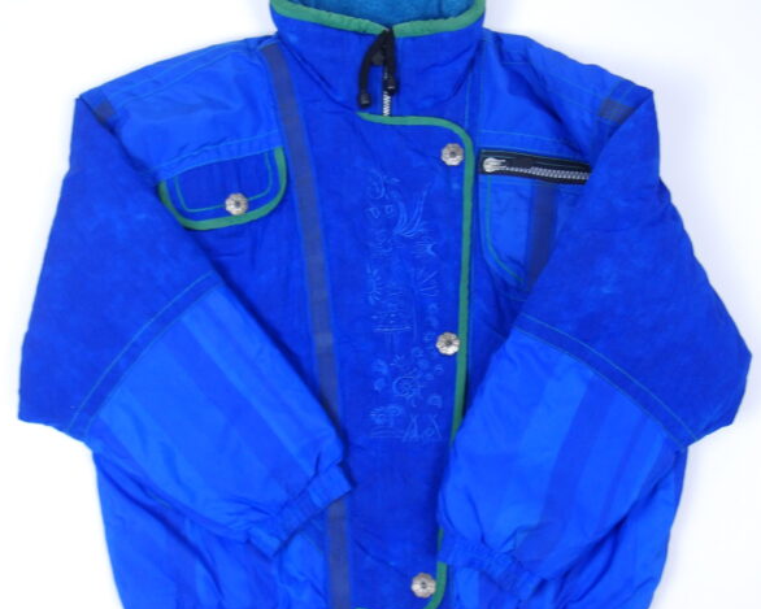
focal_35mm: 36
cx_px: 377
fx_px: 811
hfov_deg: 50.3
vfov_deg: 41.2
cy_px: 291
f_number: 3
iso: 135
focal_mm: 4.9
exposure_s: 1/50
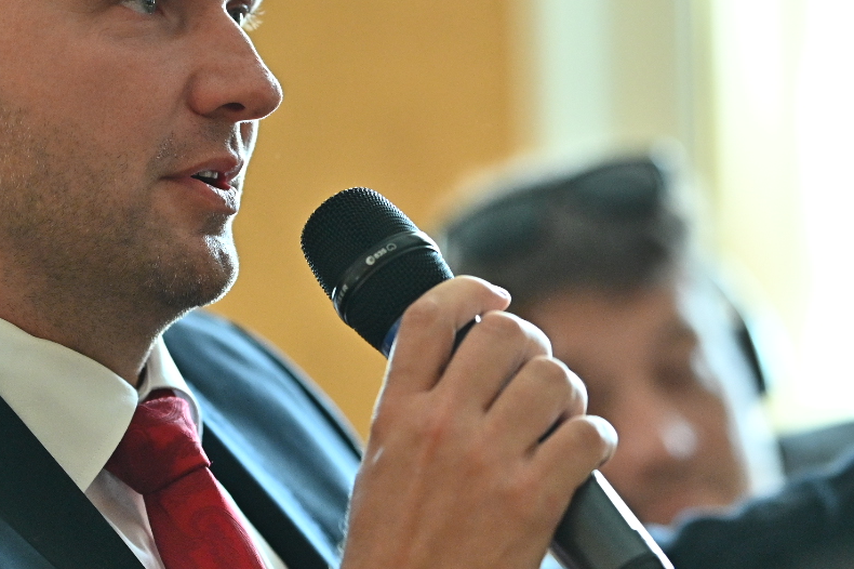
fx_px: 6568
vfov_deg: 5.0
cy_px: 80
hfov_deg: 7.4
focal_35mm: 277
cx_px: 228
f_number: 2.2
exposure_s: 1/1000
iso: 2000
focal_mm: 135
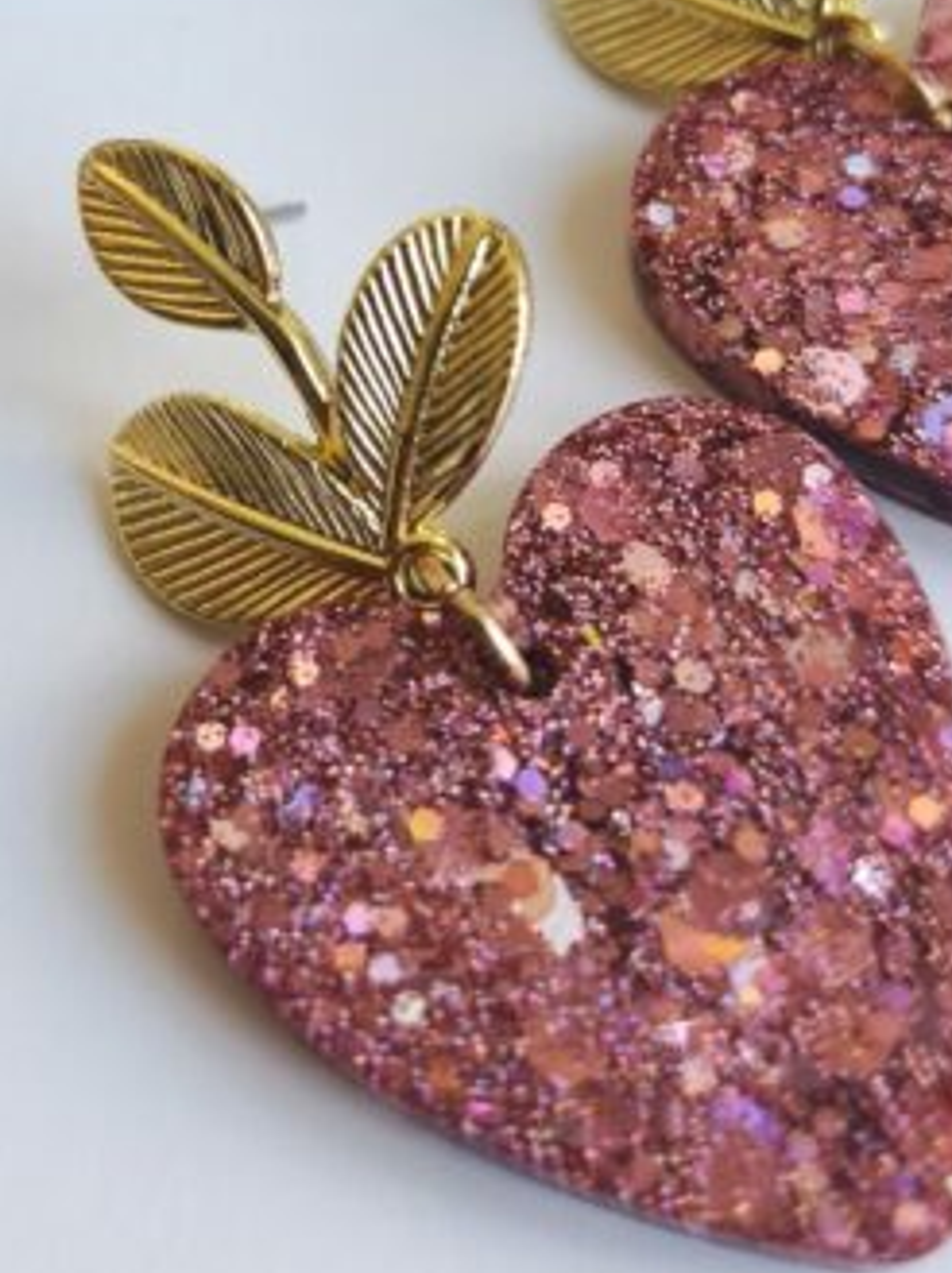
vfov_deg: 33.4
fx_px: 2057
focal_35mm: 56
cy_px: 248
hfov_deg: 26.0
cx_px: 399
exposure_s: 1/100
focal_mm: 6.18
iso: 320
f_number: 1.65
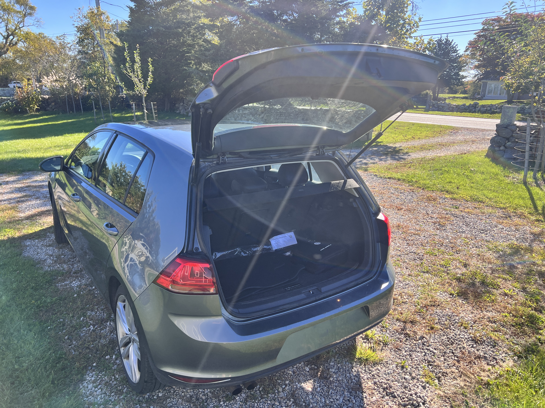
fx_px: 409
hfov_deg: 67.3
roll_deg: -2.1
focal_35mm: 26
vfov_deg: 53.1
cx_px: 272
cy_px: 204
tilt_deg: -16.8
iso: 50
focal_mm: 5.7
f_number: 1.5
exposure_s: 1/1311
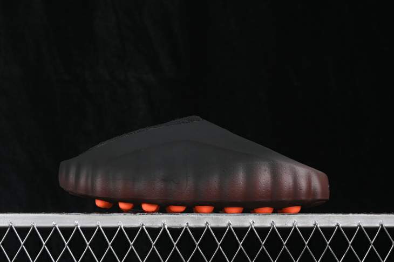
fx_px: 820
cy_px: 131
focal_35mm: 75
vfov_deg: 18.2
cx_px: 197
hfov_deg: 27.0
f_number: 6.3
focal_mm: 50
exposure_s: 1/60
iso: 160
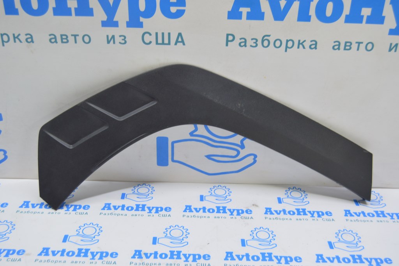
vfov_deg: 29.8
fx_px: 498
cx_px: 200
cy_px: 133
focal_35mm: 45
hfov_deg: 43.6
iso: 400
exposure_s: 1/20
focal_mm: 30
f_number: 5.6
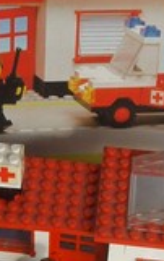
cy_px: 216
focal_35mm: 123
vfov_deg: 16.8
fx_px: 877
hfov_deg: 10.6
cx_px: 3
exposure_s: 1/90
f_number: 3.5
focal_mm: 6.6
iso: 72
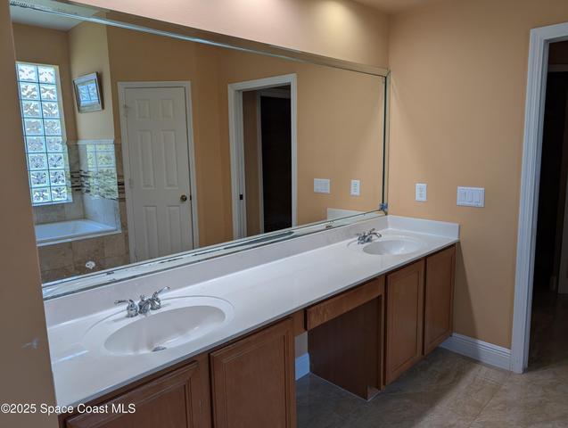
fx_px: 394
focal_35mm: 24
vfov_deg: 57.0
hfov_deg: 71.5
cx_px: 284
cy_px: 214
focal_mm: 6.9
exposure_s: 1/120
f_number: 1.68
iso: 33
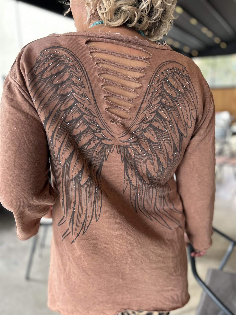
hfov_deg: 53.1
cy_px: 158
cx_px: 118
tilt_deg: -13.5
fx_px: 236
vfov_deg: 67.3
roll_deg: +1.1
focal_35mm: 26
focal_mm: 5.7
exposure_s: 1/98
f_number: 1.5
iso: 125
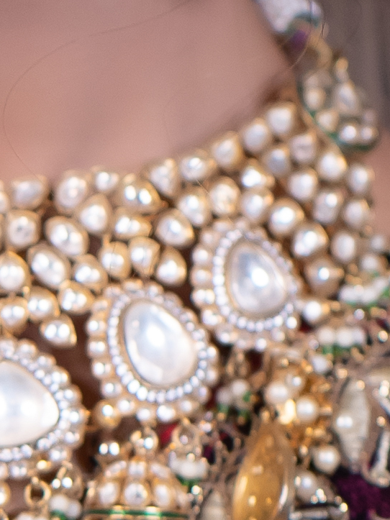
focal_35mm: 678
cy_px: 273
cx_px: -162
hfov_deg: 2.2
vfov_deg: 2.9
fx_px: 10188
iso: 640
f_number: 2.8
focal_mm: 85
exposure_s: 1/200
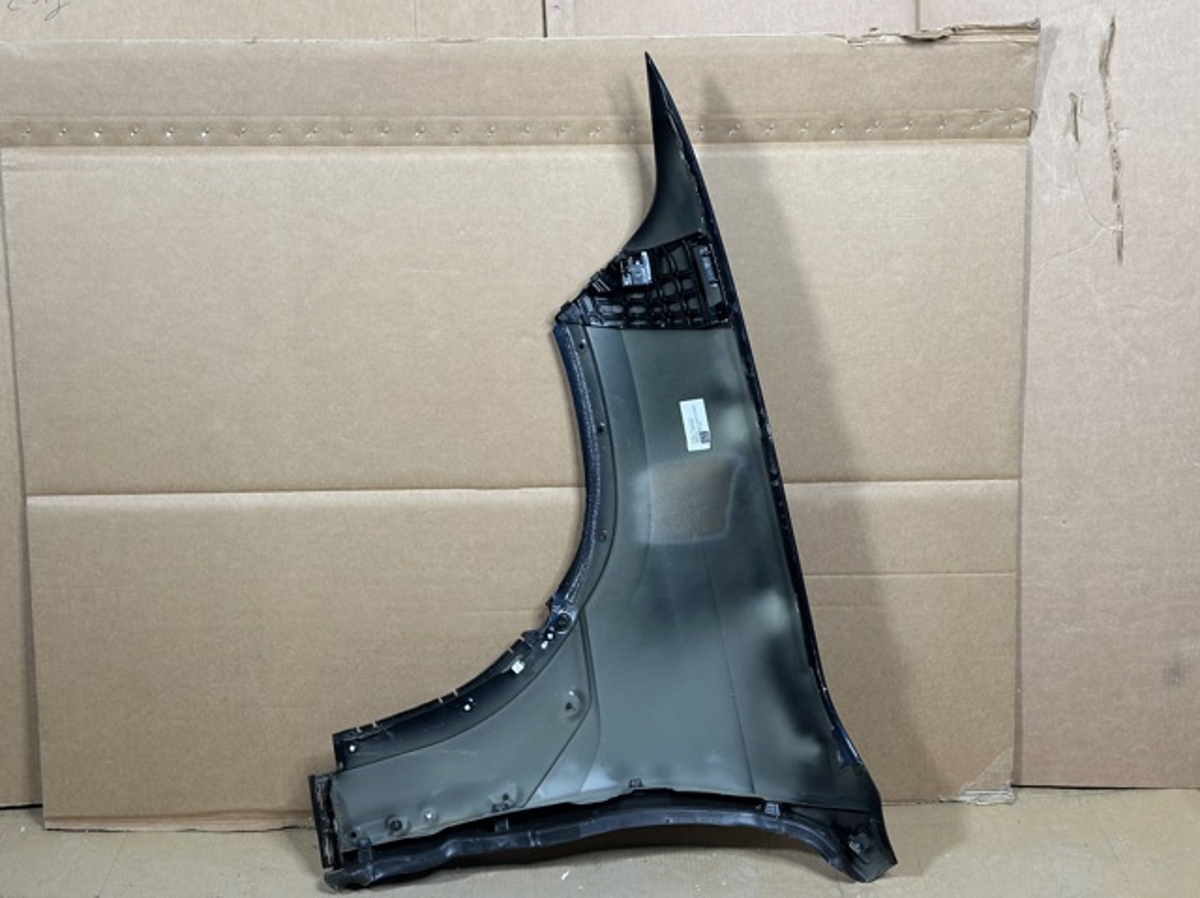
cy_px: 449
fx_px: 1663
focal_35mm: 48
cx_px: 600
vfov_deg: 30.2
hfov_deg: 39.7
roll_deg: +0.9
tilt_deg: -18.4
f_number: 1.78
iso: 160
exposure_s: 1/50
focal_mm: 6.86
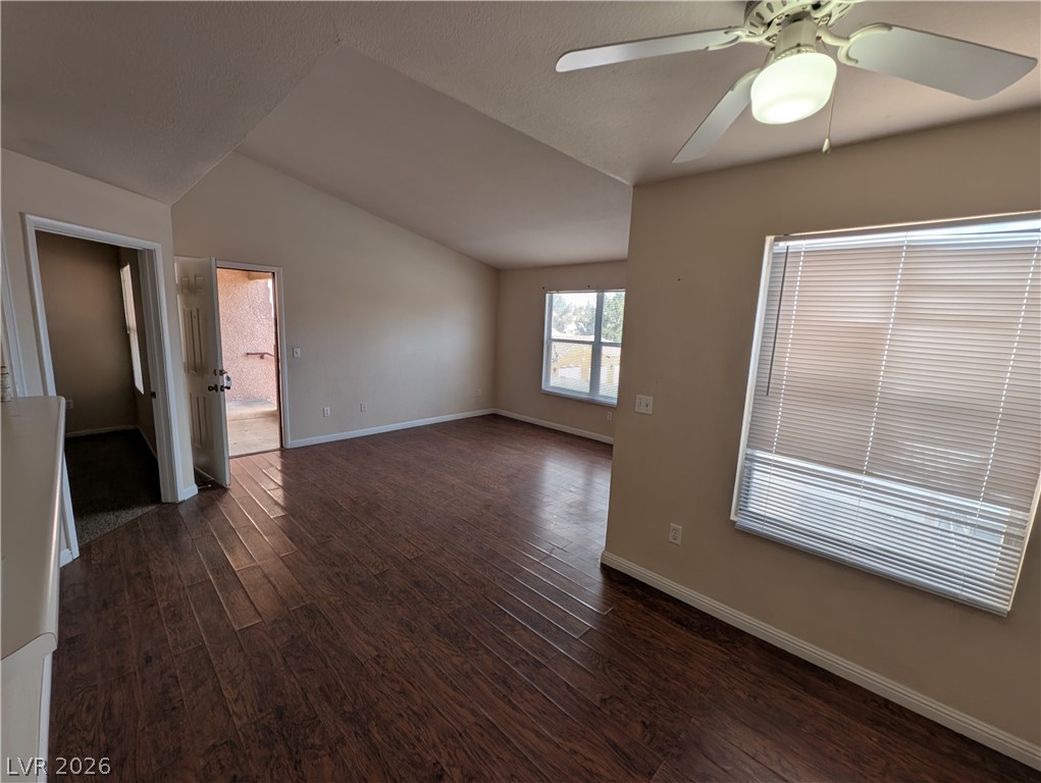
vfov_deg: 90.0
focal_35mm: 13
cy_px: 392
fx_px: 391
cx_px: 520
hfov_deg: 106.1
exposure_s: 1/278
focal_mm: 1.95
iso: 43
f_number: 2.2
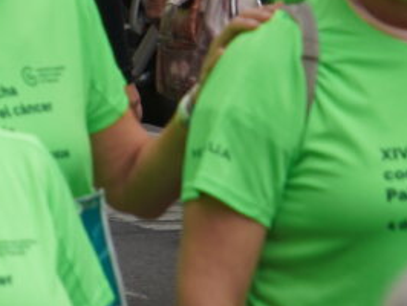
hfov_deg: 4.4
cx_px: -465
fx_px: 5225
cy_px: 22
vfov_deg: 3.4
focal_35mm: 444
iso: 100
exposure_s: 1/200
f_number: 5
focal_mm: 64
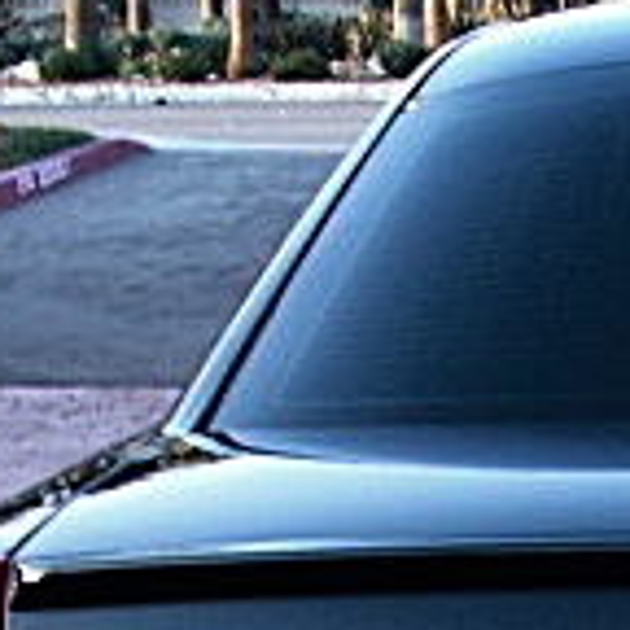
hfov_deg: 11.6
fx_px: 2903
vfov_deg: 11.9
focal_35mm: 141
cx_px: 1059
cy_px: 884
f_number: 2.8
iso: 100
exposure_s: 1/80
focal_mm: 6.3
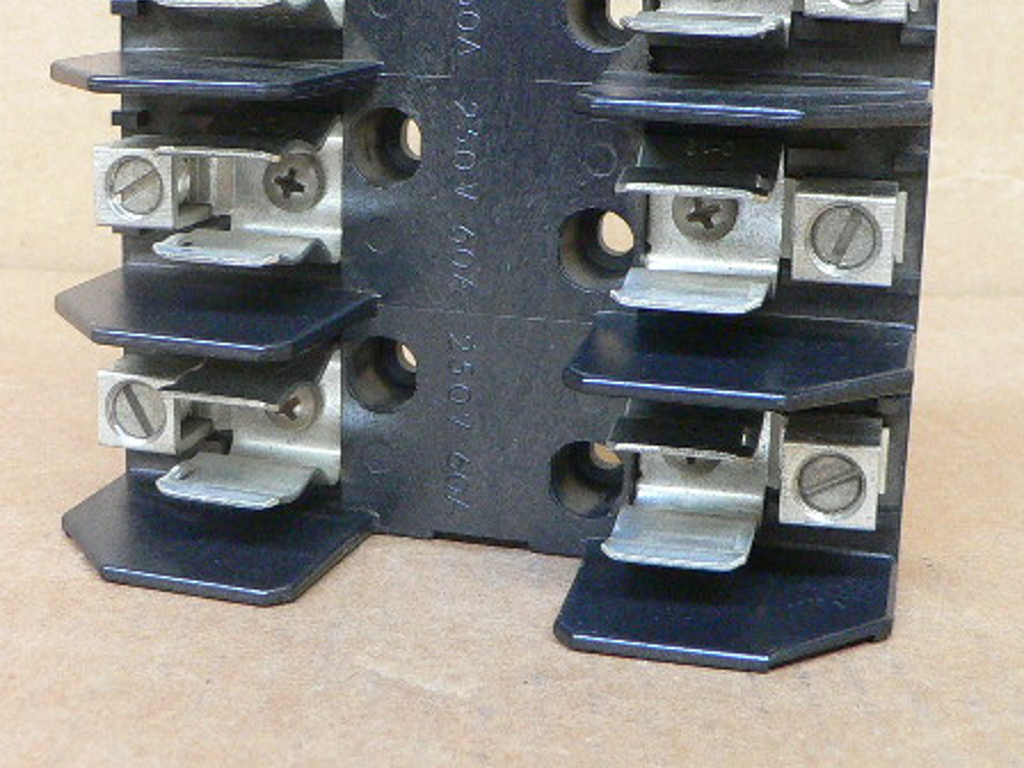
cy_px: 222
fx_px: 1479
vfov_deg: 28.8
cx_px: 496
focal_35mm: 50
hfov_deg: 38.2
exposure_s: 1/8
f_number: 2.8
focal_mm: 4.6
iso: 200
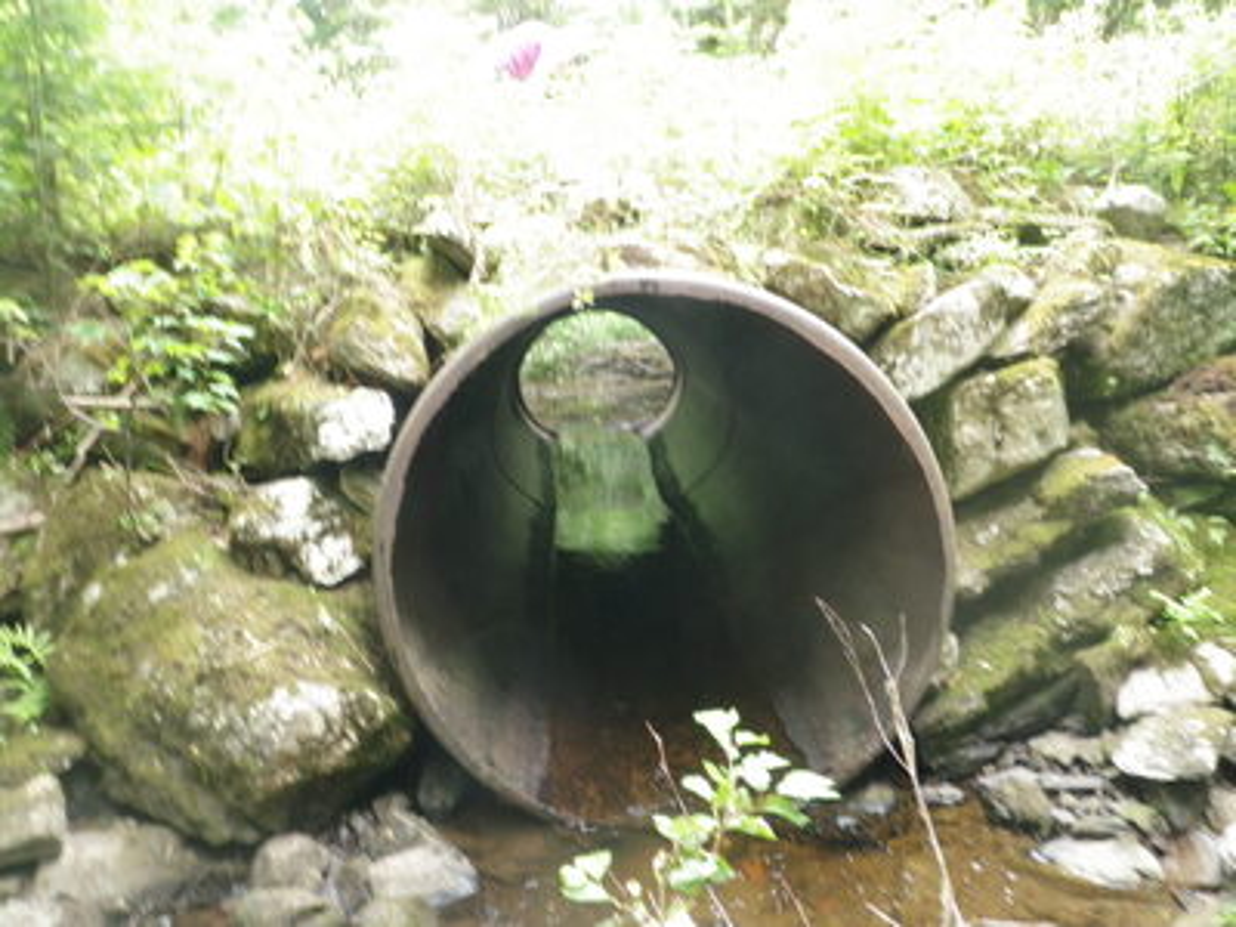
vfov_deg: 49.7
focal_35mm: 28
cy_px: 464
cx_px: 618
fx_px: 1000
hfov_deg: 63.4
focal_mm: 5
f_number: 3.5
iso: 100
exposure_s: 1/15
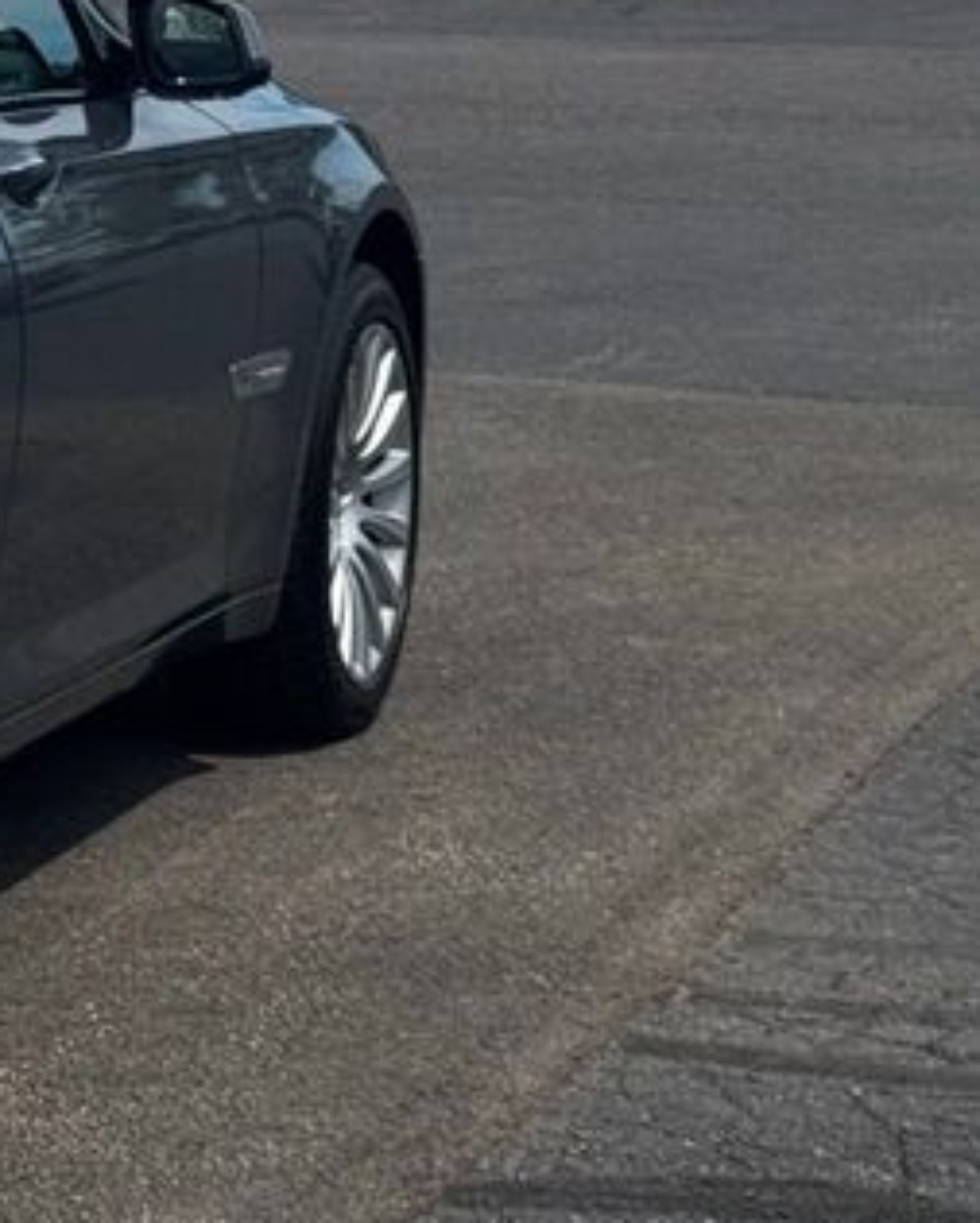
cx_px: -953
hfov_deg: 9.5
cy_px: 197
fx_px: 5508
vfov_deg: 12.6
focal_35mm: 152
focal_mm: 6.76
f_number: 1.78
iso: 80
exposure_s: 1/5848
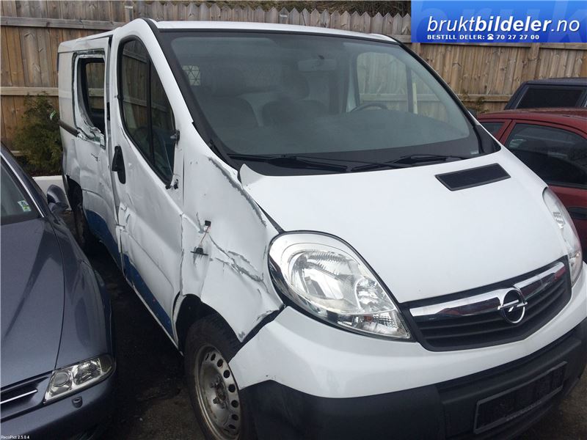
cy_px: 220
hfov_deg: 61.7
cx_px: 294
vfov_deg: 48.2
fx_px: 492
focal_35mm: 29
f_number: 2.2
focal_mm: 4.15
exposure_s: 1/1709
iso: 32
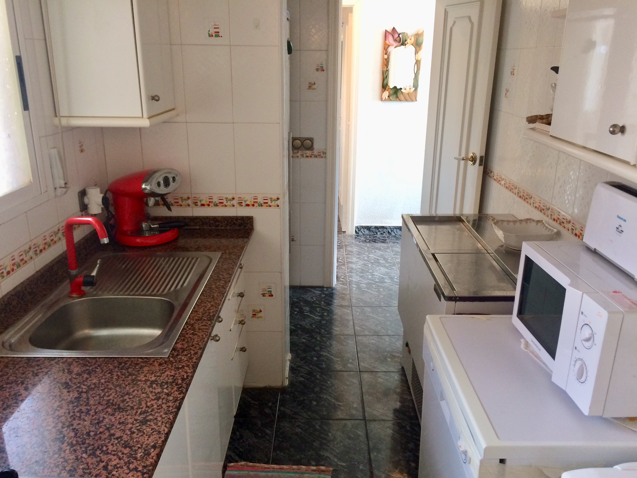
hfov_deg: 61.7
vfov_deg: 48.2
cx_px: 318
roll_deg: +1.0
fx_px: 534
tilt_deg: -20.2
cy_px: 239
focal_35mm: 29
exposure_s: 1/33
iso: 160
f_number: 2.2
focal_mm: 4.15
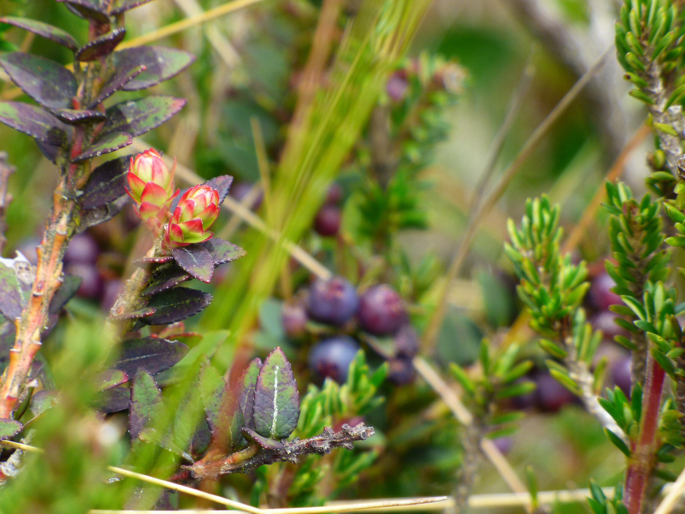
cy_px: 257
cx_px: 342
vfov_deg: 2.5
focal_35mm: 587
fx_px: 11616
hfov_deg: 3.4
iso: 100
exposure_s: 1/125
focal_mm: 95.6
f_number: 5.6
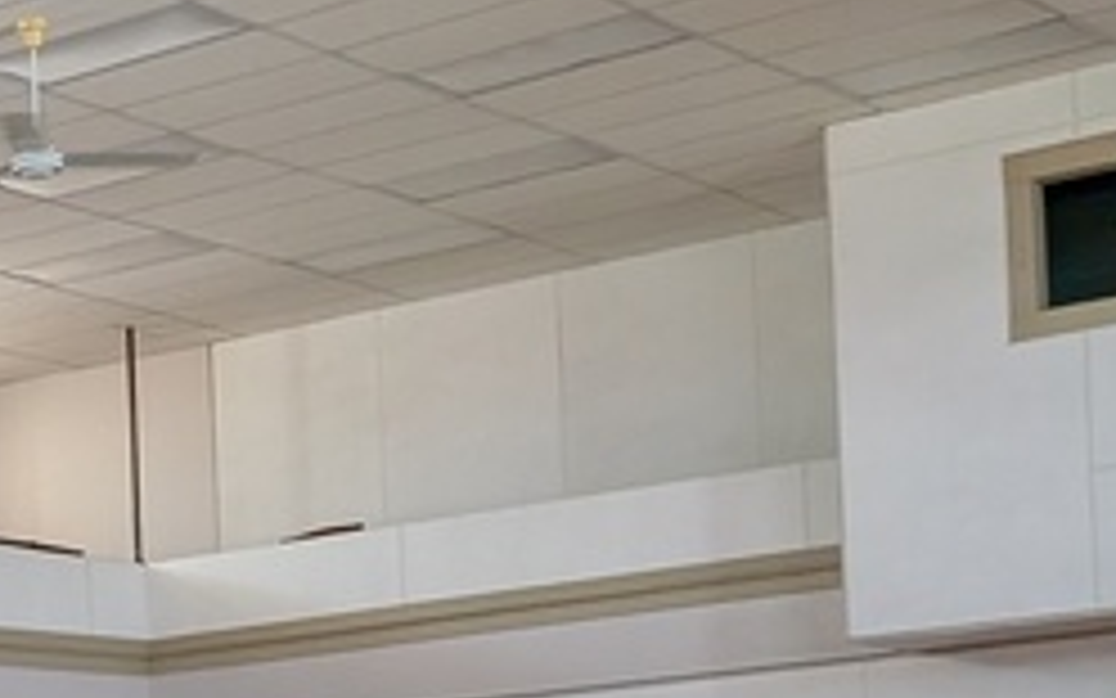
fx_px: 3194
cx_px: -626
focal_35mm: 105
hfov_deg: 17.5
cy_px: 943
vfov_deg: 12.1
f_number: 1.68
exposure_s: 1/180
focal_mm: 6.9
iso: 22
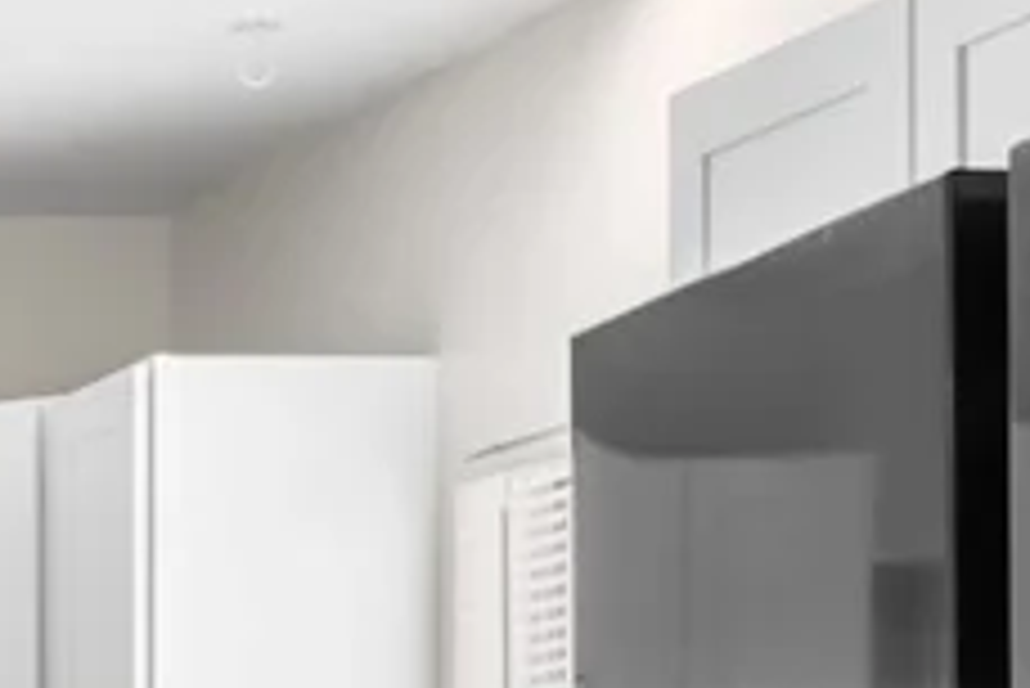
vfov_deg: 8.8
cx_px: -1214
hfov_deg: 11.7
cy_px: 1023
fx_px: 4351
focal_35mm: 152
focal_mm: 23
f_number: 8
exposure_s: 1/25
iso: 500
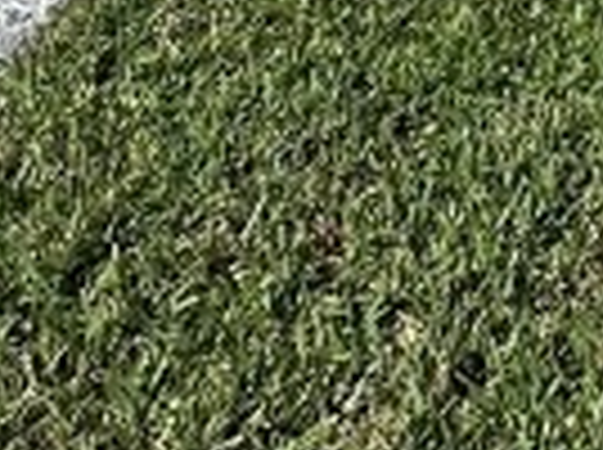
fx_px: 1861
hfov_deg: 16.2
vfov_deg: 10.0
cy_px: -932
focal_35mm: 107
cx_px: 1004
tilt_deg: +4.2
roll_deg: -0.4
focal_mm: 2.22
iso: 50
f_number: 2.2
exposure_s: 1/2564
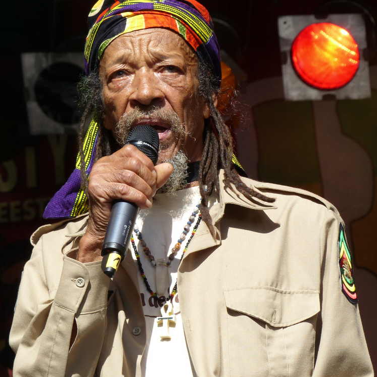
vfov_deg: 7.8
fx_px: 2760
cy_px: 155
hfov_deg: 7.8
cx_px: 189
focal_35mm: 224
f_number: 4
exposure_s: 1/640
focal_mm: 34
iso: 100
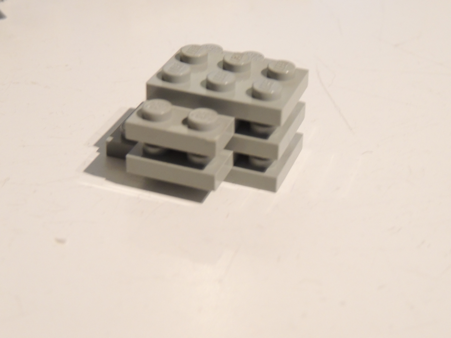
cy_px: 169
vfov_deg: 21.0
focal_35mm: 70
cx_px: 226
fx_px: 912
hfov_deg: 27.8
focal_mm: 12.4
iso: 800
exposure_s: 1/13
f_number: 3.9
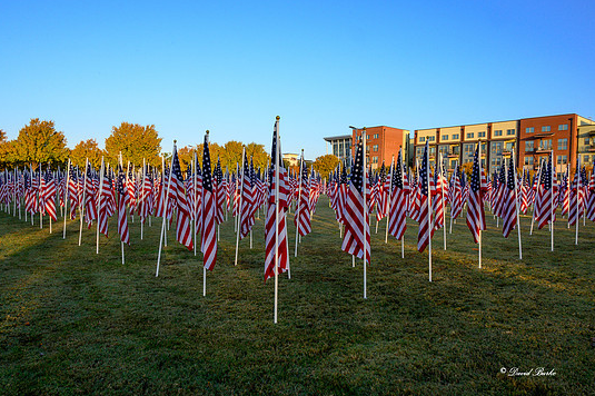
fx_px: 429
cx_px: 280
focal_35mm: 26
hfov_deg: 69.4
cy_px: 196
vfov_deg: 49.5
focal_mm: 24
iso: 800
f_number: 16
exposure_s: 1/160
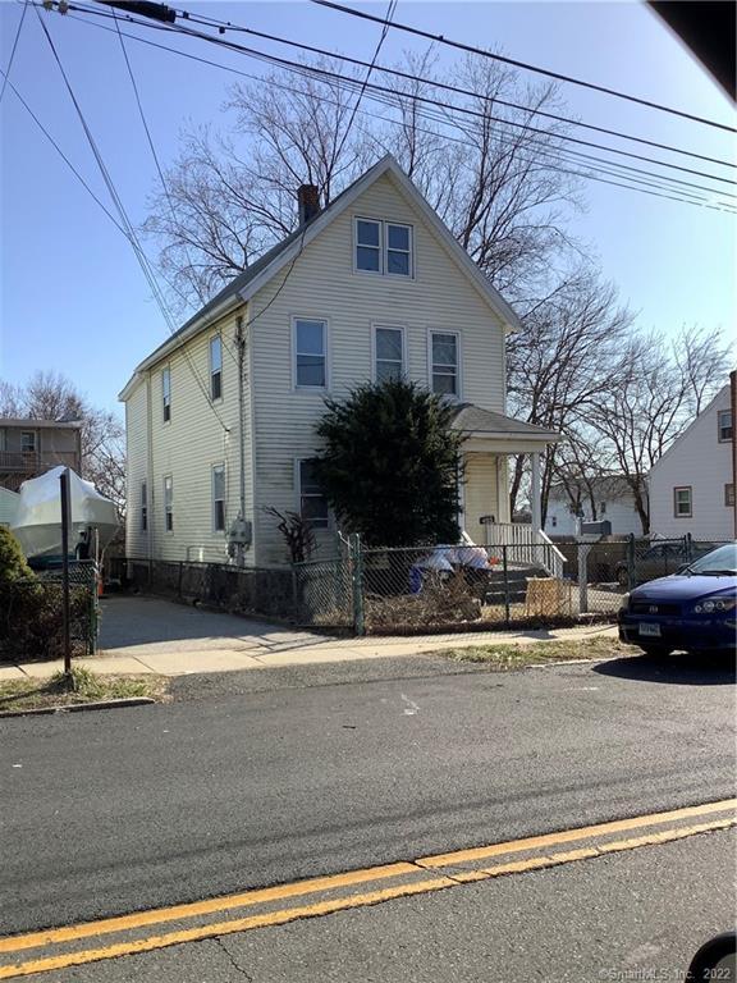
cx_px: 368
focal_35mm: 31
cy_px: 492
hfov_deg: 45.4
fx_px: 880
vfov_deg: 58.4
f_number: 2.4
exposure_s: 1/1294
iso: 25
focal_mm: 3.3
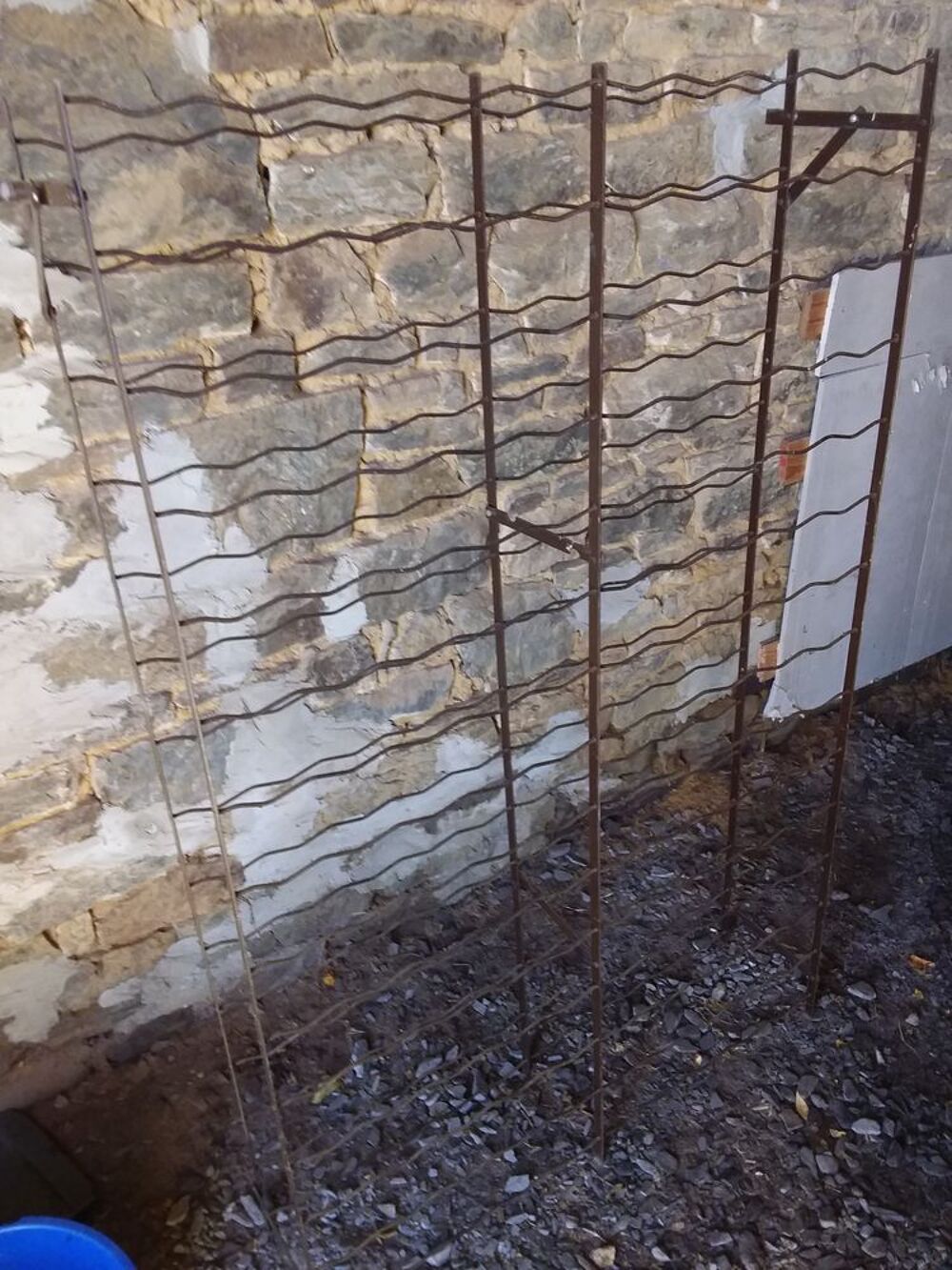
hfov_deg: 49.8
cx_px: 476
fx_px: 1027
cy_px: 635
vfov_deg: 63.4
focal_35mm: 28
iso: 80
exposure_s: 1/33
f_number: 1.9
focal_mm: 2.91
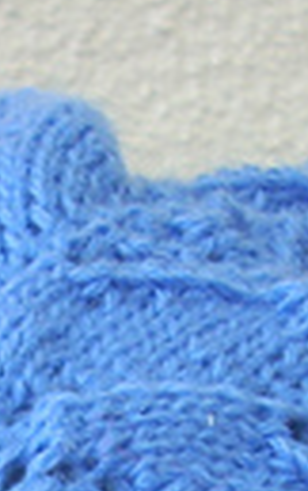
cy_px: 853
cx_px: -122
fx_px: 2597
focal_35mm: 194
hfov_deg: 6.7
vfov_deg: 10.2
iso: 64
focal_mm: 6.2
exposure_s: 1/162
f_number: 2.8
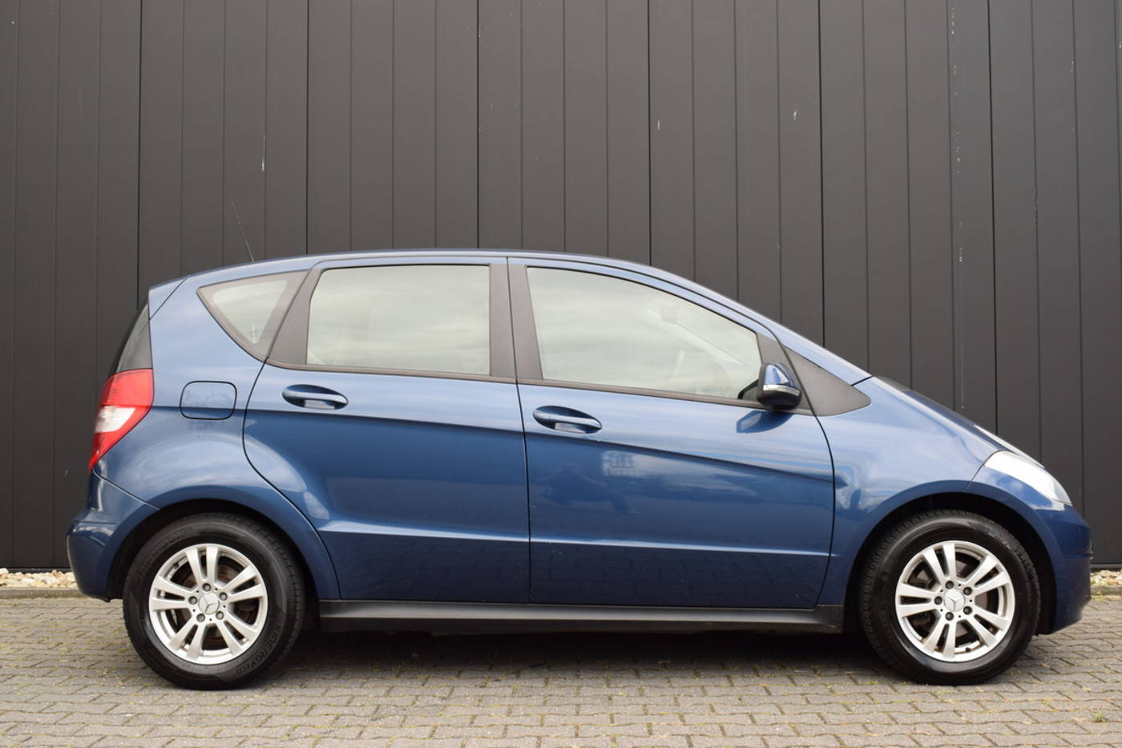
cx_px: 561
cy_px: 374
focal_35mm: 40
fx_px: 1262
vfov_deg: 33.0
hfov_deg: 47.9
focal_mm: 27
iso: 400
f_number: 7.1
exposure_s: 1/200
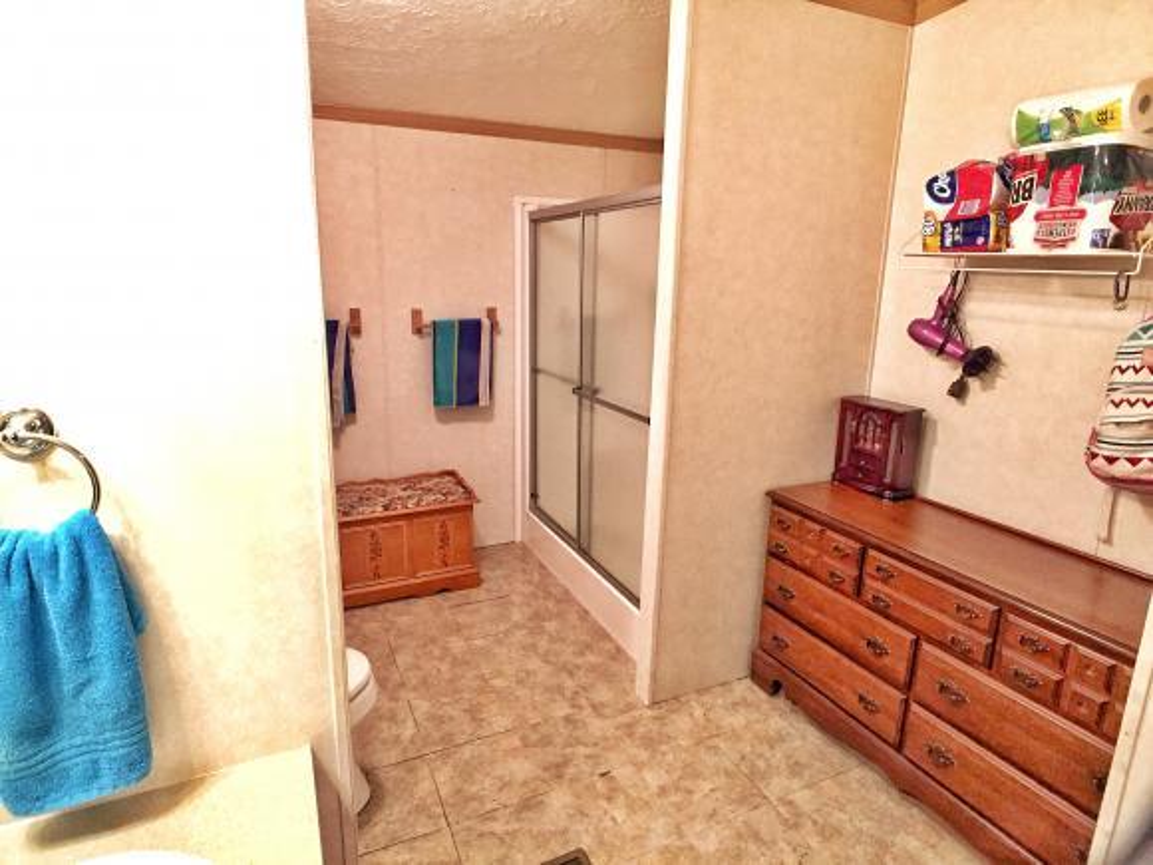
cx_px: 576
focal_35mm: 29
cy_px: 432
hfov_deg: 61.7
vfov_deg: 48.2
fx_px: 966
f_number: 2.2
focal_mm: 4.15
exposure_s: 1/17
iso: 250
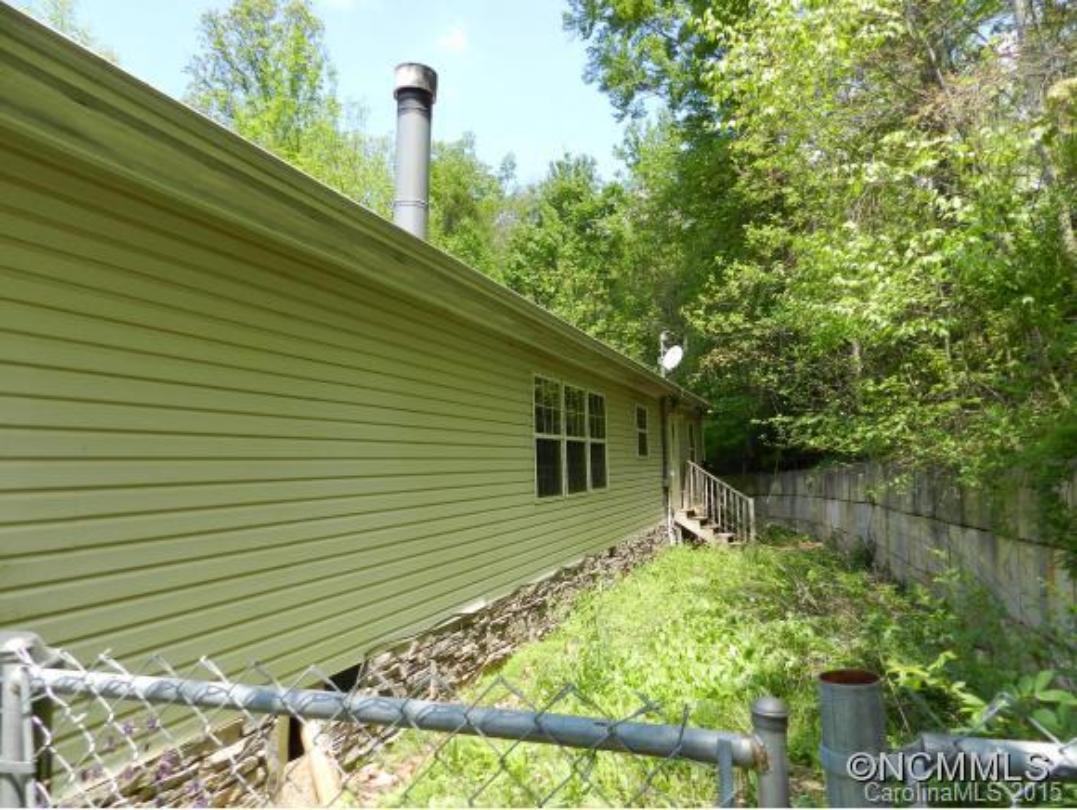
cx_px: 538
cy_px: 405
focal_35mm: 23
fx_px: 716
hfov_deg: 73.9
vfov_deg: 59.0
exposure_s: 1/500
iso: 160
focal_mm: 4
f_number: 3.4
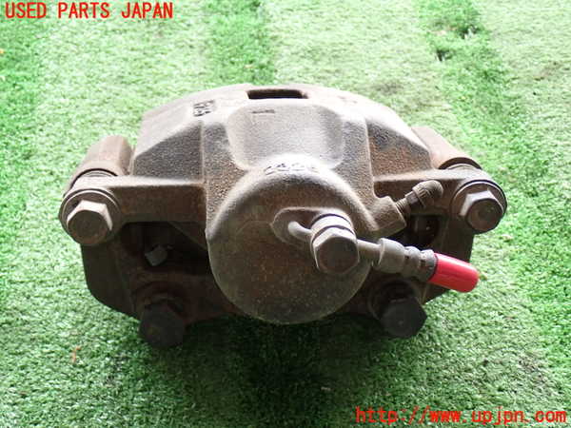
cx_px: 286
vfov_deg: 29.1
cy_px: 214
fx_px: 825
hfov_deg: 38.2
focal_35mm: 50
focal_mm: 9.01
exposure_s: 1/60
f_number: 3.2
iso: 200
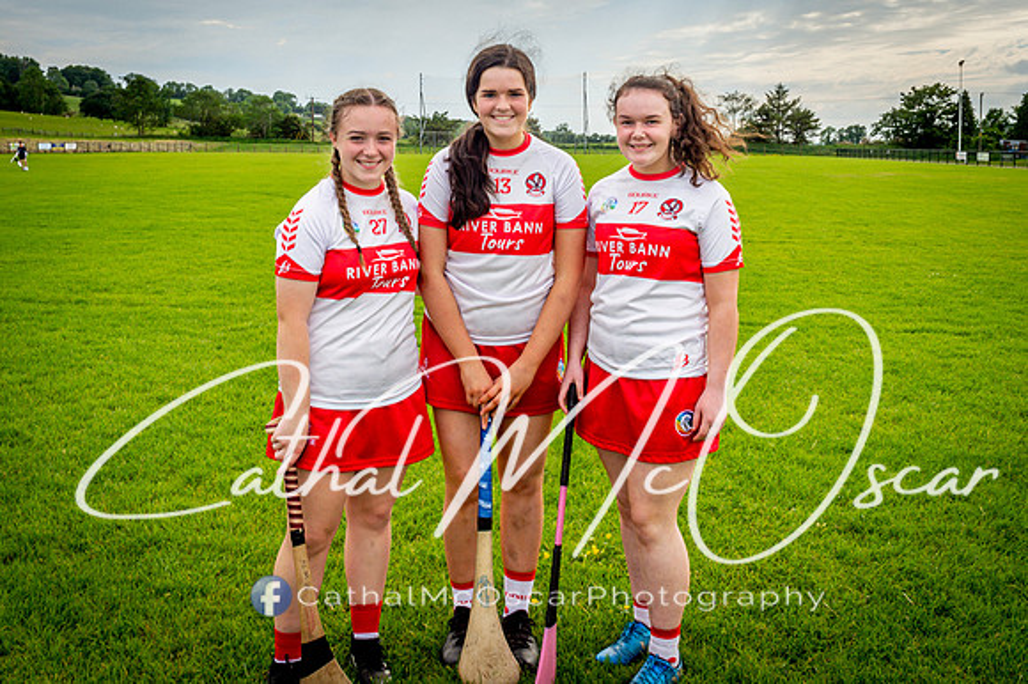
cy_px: 214
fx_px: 941
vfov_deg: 39.4
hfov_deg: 57.3
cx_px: 514
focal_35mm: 33
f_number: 8
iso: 100
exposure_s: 1/100
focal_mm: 24
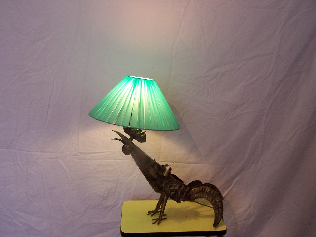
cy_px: 118
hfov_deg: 49.0
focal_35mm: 38
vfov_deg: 37.7
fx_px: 347
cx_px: 158
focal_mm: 6.3
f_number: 2.8
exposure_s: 1/30
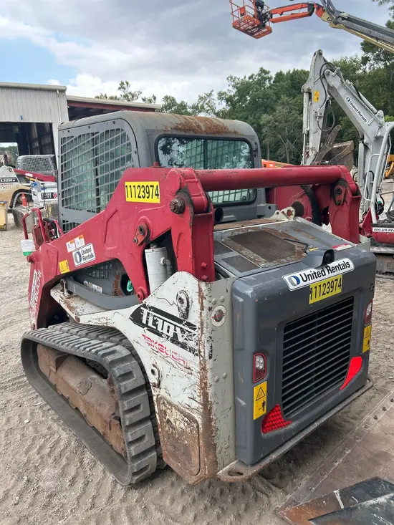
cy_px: 262
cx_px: 197
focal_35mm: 26
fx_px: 394
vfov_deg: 67.3
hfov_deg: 53.1
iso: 50
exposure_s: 1/471
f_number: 1.5
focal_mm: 5.7
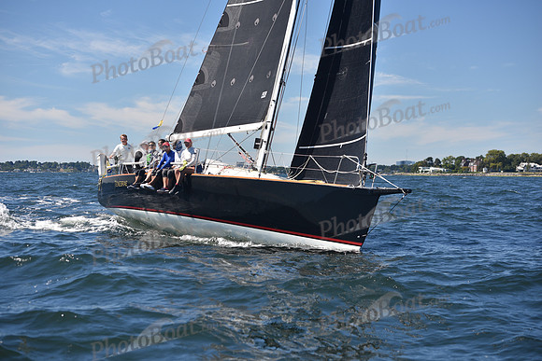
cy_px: 180
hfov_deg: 28.8
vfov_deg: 19.5
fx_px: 1054
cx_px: 271
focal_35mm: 70
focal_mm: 70
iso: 200
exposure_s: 1/800
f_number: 4
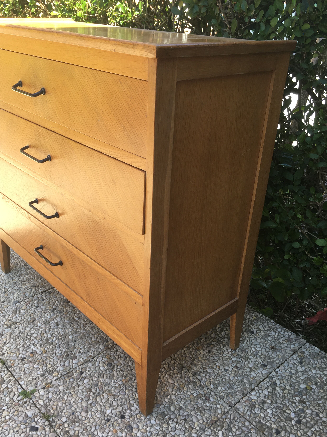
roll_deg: -0.4
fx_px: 403
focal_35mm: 32
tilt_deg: -29.7
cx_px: 160
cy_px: 235
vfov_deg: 56.8
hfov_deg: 44.2
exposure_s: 1/156
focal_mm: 4.15
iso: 25
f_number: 2.2
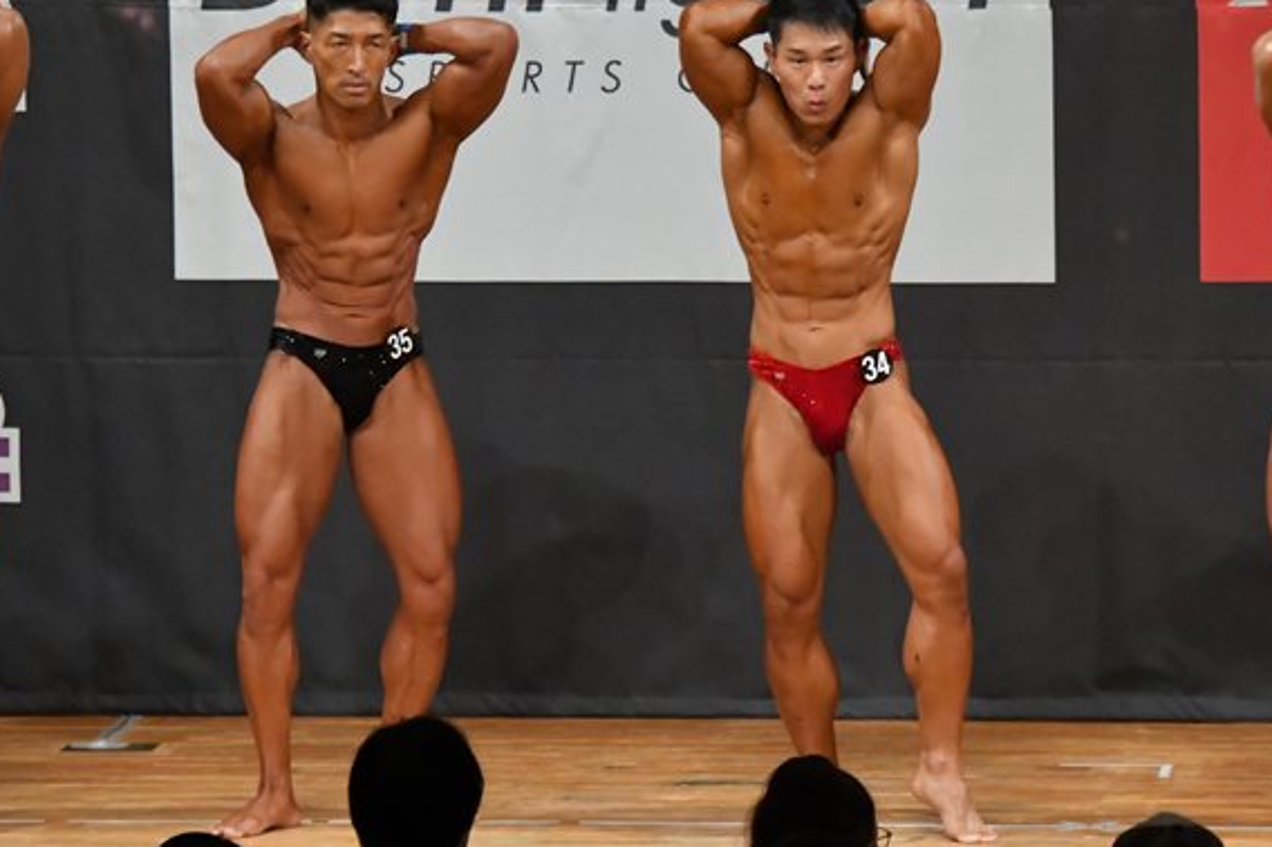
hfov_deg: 5.9
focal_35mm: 348
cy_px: 394
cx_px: 644
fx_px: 12288
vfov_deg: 3.9
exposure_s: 1/400
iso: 7200
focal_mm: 170
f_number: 5.6
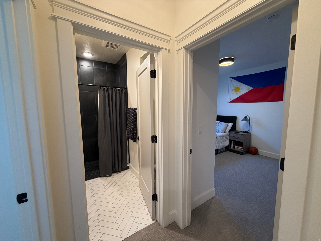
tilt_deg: -6.0
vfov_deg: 85.7
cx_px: 160
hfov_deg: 102.1
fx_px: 130
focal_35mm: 14
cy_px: 120
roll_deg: +0.3
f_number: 2.2
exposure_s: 1/60
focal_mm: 2.22
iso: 200
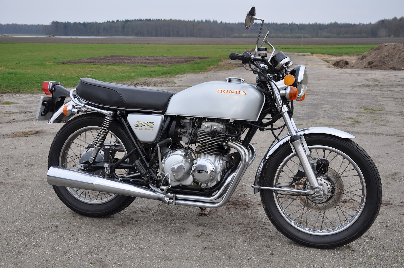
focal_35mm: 42
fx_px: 471
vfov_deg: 31.8
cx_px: 202
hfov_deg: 46.5
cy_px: 134
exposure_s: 1/200
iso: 200
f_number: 7.1
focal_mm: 28
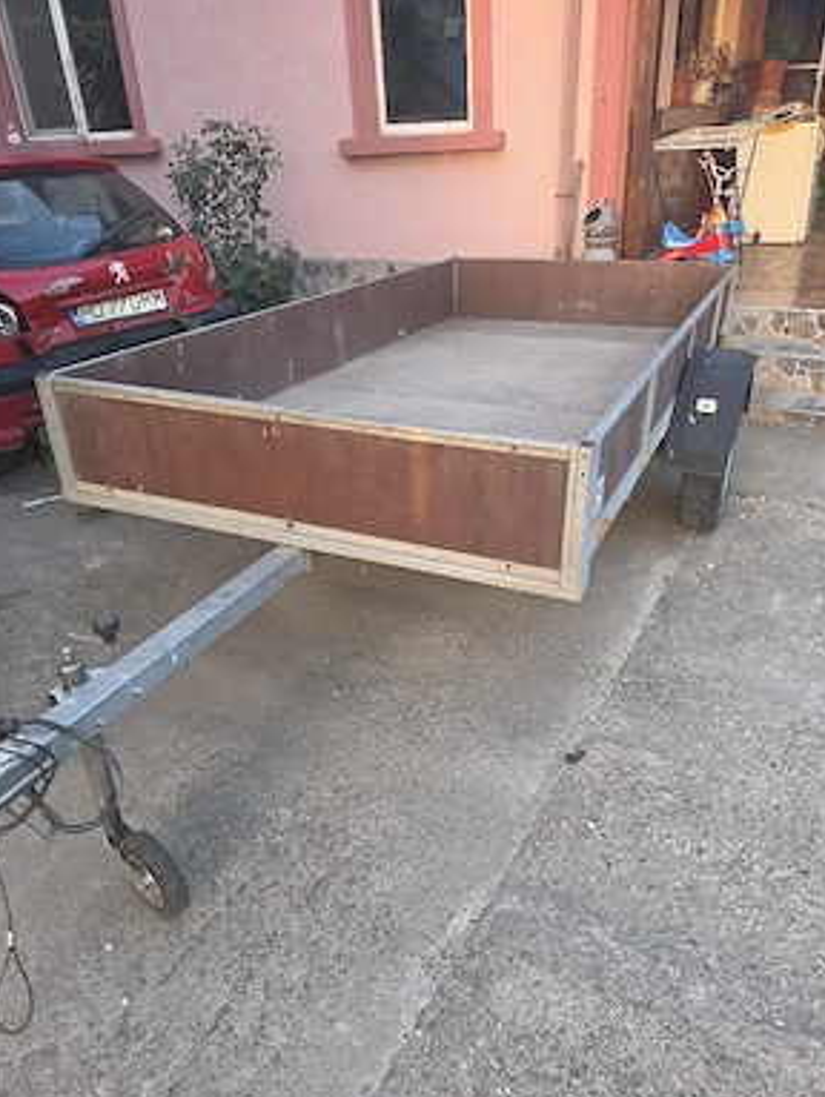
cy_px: 564
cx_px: 415
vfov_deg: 71.5
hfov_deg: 56.9
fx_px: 761
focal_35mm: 24
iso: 20
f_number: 1.4
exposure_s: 1/50.3
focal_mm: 6.5
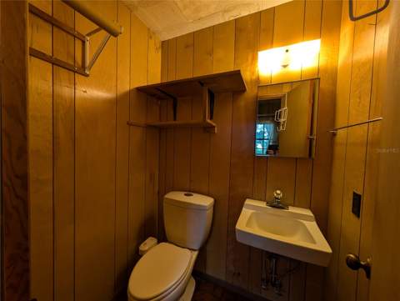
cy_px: 150
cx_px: 200
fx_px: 139
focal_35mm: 12
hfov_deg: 110.5
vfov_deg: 94.6
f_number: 1.7
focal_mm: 2.02
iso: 43
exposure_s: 1/38.4
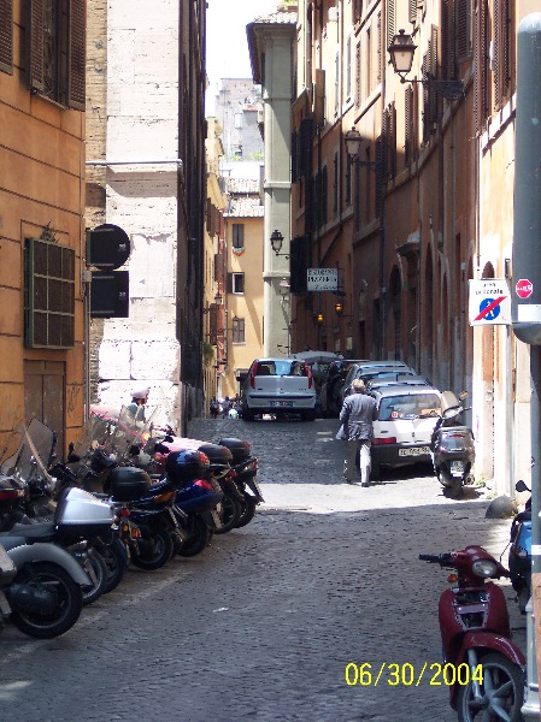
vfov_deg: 17.3
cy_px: 361
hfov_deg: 13.0
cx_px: 270
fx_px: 2379
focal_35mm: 114
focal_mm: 24
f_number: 4.8
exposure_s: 1/180
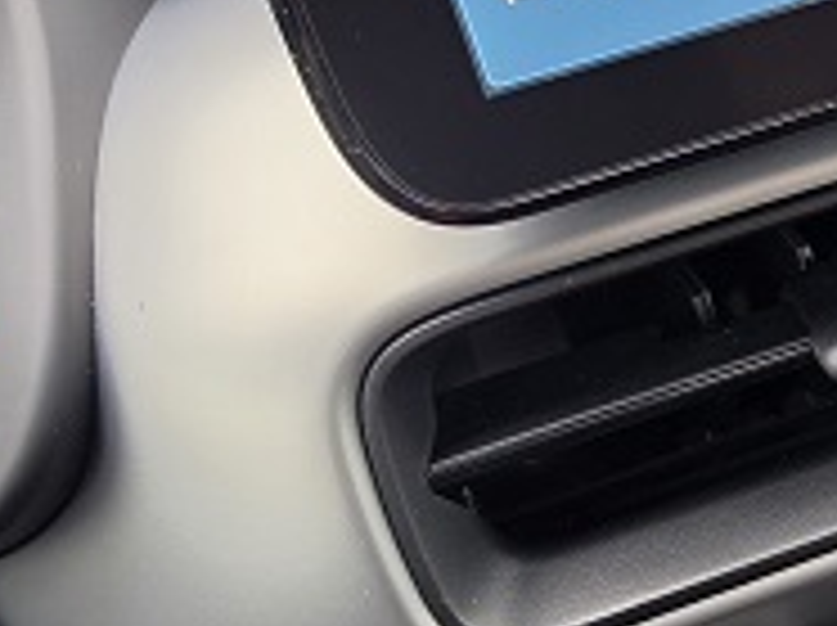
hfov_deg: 16.5
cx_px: 1526
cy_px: 212
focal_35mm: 99
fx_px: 2391
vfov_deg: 14.9
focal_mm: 6.5
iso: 80
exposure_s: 1/180
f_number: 1.4
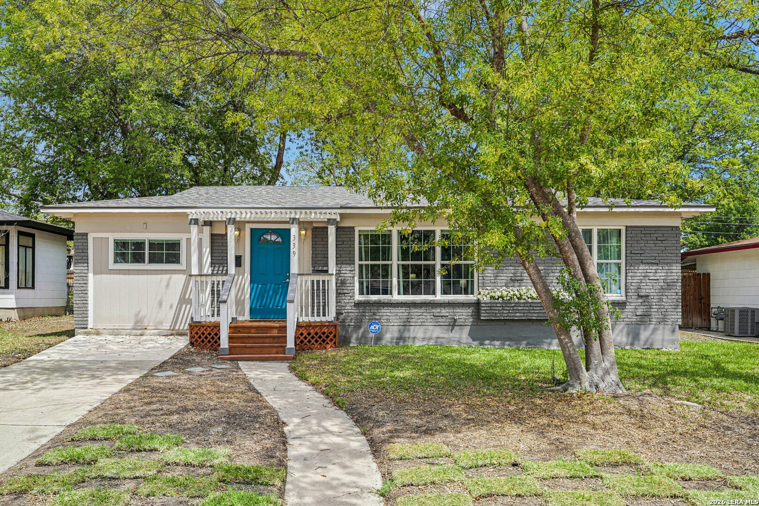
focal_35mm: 32
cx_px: 380
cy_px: 253
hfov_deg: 58.7
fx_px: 675
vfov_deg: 41.1
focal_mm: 32
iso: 100
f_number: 8
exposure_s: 1/125
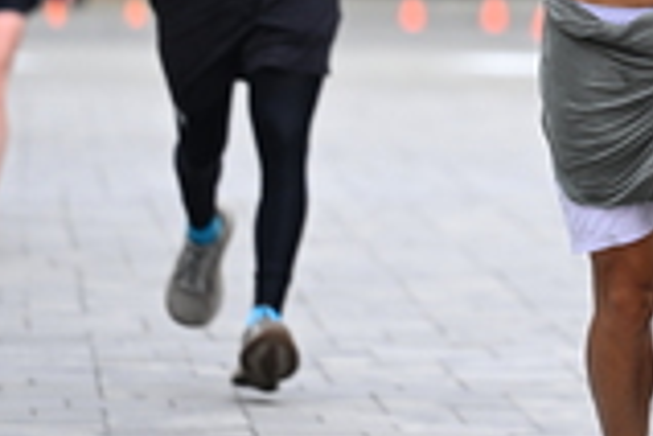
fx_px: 9105
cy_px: -187
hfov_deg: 4.1
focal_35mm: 502
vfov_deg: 2.7
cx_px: 661
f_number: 2.8
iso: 640
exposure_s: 1/2000
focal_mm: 145
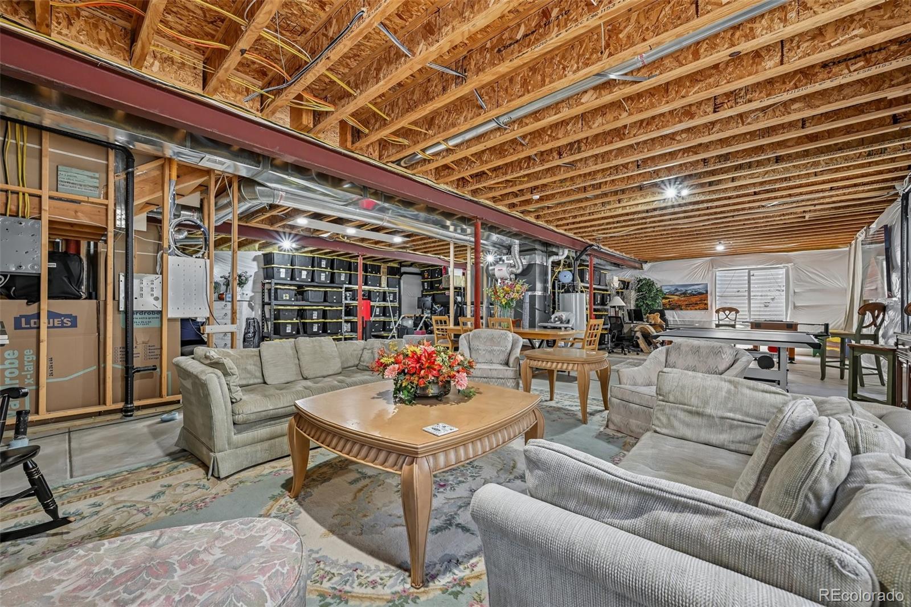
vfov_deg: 81.2
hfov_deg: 104.3
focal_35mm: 14
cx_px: 456
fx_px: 354
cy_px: 304
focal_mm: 14
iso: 400
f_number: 10
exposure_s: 1/4
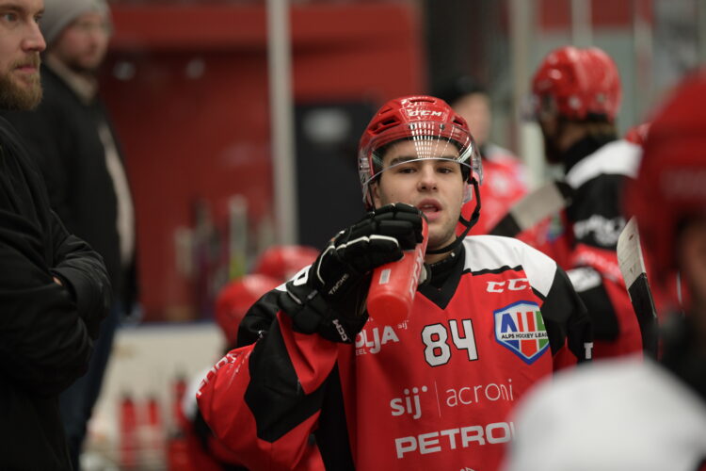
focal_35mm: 155
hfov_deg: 13.2
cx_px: 353
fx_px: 3039
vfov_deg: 8.9
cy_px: 236
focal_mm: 155
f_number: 2.8
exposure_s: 1/400
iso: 1000
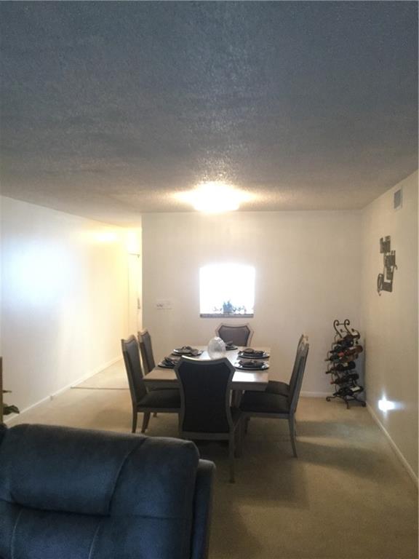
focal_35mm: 31
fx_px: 500
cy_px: 280
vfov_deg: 58.4
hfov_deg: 45.4
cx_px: 210
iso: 200
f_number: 2.4
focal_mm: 3.3
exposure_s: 1/20
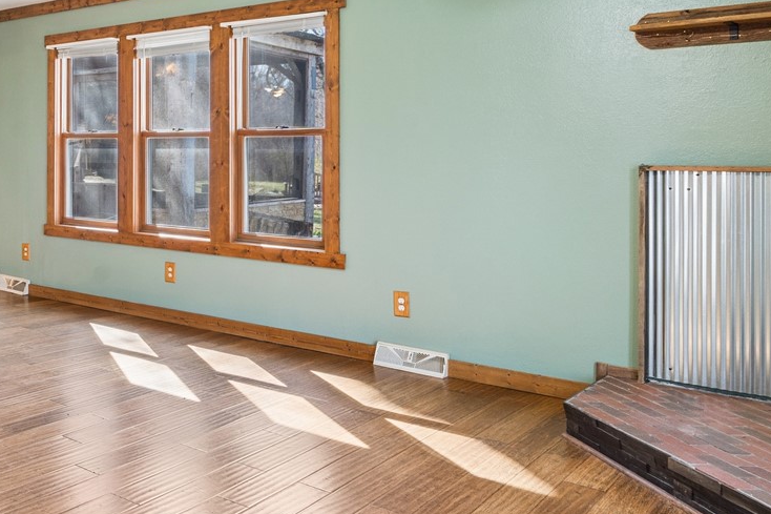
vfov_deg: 35.3
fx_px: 792
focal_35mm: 37
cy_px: 147
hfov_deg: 46.8
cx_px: 79
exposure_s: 1/15
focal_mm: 16
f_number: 9
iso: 400
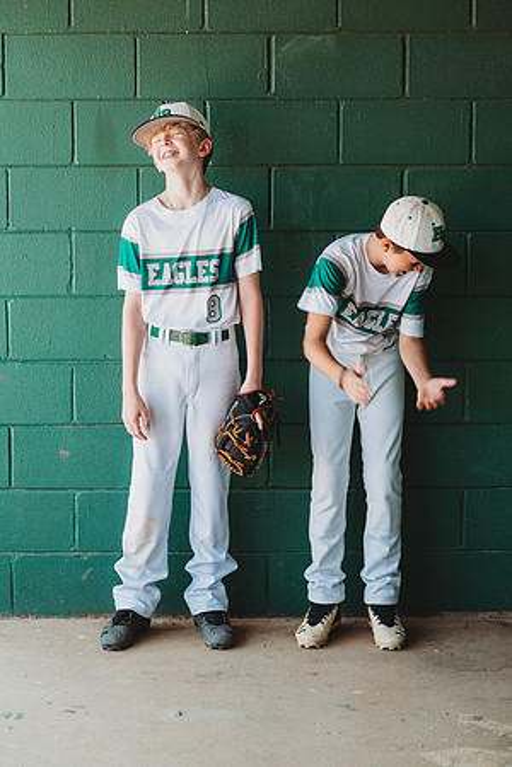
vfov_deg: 23.9
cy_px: 384
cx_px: 256
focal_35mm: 85
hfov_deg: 16.1
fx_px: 1813
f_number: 2.8
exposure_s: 1/160
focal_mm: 85
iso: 100
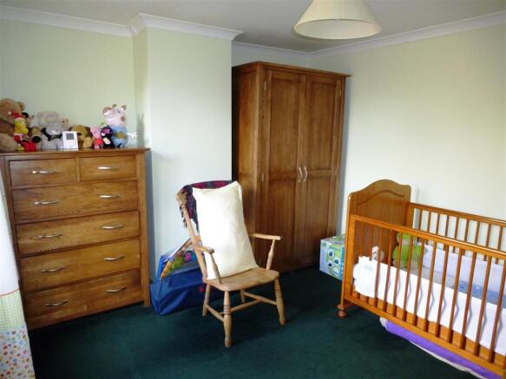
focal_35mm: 24
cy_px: 190
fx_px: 351
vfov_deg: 56.8
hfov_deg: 71.6
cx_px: 253
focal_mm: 4.3
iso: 800
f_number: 3.3
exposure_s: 1/60
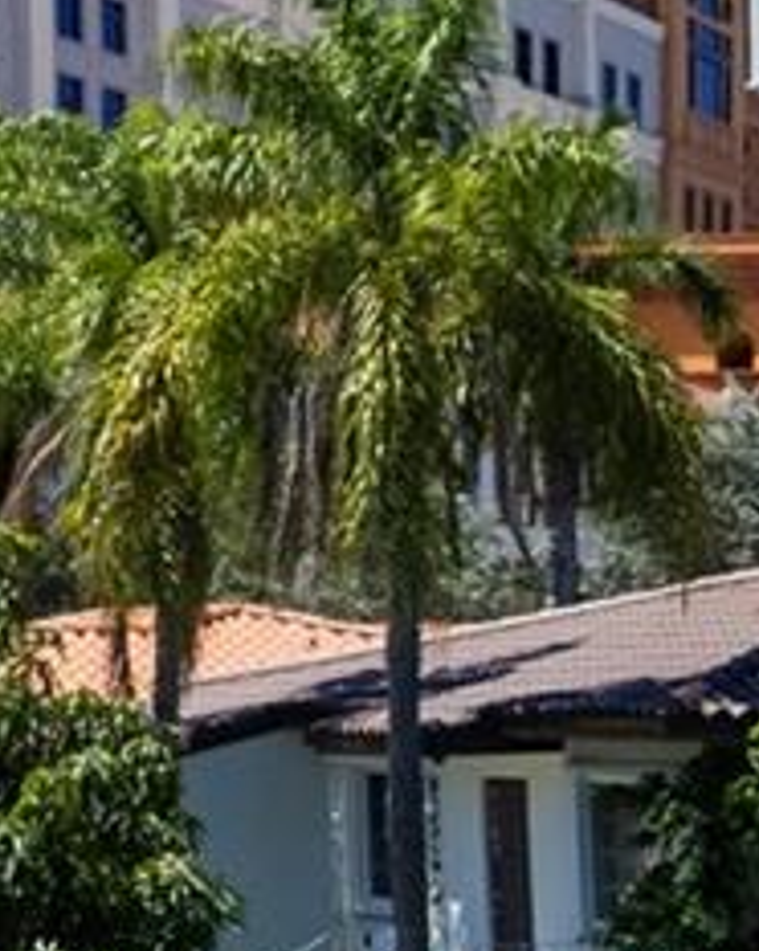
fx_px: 3992
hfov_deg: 10.1
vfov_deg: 13.4
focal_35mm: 142
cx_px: 1485
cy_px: 896
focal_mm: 8.38
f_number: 2.8
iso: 120
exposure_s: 1/2500
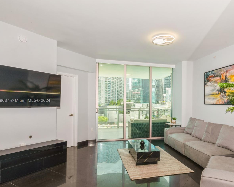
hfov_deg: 71.4
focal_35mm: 23
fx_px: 159
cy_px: 101
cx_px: 146
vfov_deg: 60.8
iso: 200
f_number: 8
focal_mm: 18
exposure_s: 1/60
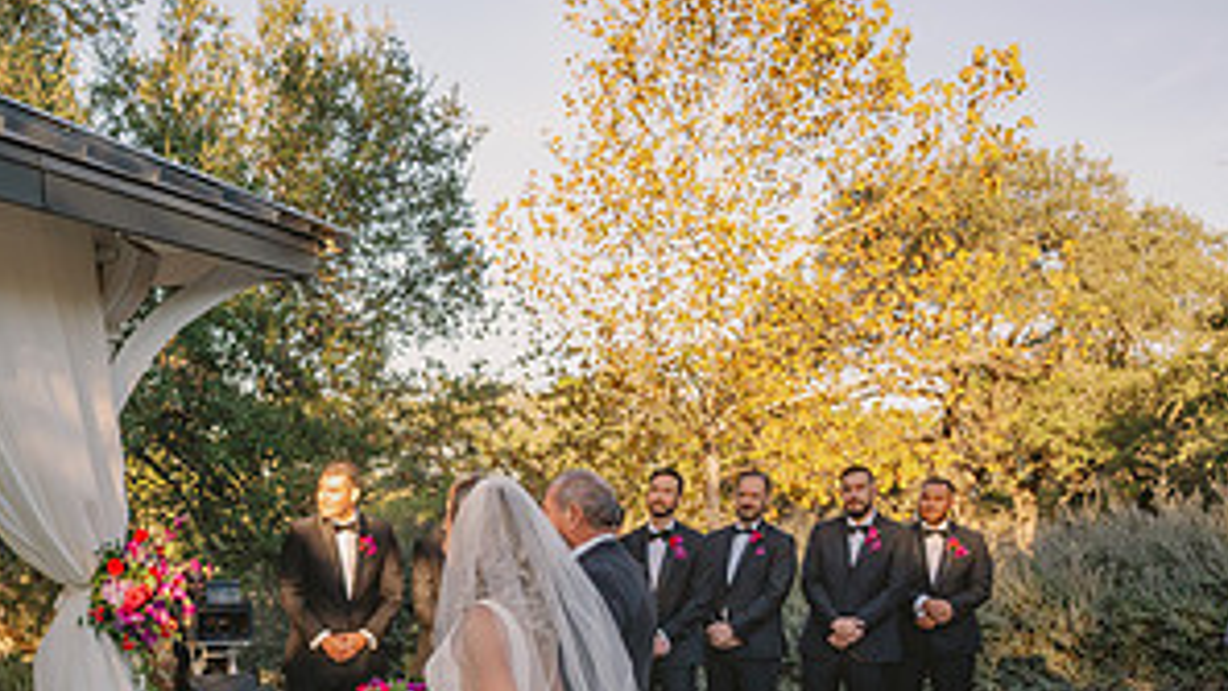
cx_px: 327
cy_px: 637
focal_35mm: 49
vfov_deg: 23.7
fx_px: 1595
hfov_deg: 41.0
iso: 320
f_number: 2.8
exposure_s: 1/2000
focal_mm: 24
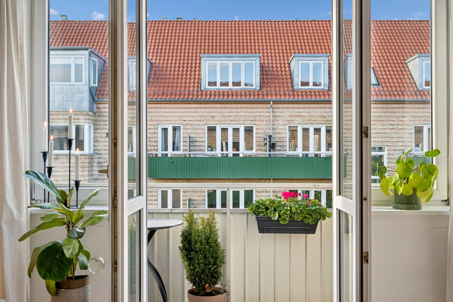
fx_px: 478
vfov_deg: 35.0
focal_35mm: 38
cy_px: 151
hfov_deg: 50.7
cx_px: 226
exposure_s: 1/125
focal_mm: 38
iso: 160
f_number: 5
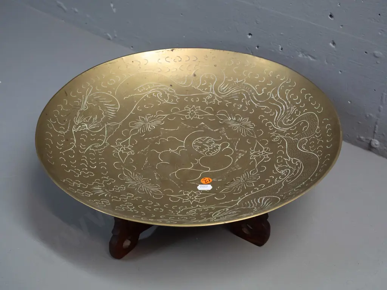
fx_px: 559
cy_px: 145
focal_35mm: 50
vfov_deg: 29.1
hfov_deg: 38.2
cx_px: 194
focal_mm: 25
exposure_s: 1/200
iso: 3200
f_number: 5
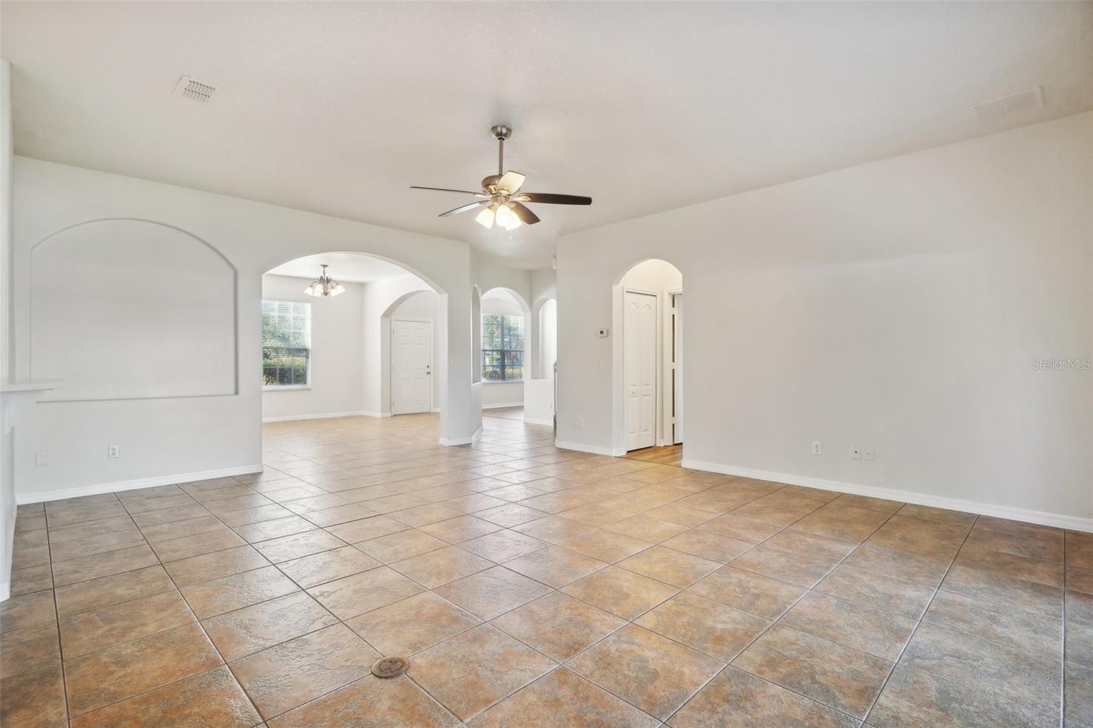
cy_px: 364
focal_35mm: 16
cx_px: 546
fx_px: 501
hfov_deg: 95.0
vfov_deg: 72.0
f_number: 8
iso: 400
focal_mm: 11
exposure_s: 1/20
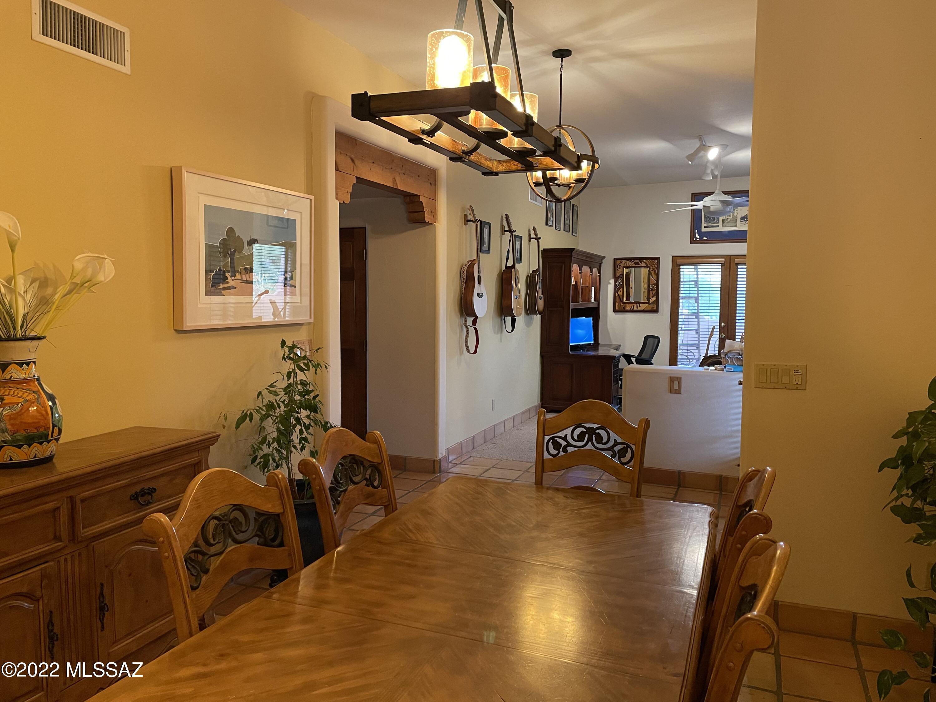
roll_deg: -0.1
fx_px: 703
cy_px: 351
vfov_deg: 53.1
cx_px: 468
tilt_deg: -4.2
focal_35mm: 26
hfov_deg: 67.3
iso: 400
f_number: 1.6
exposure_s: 1/60
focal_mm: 4.2
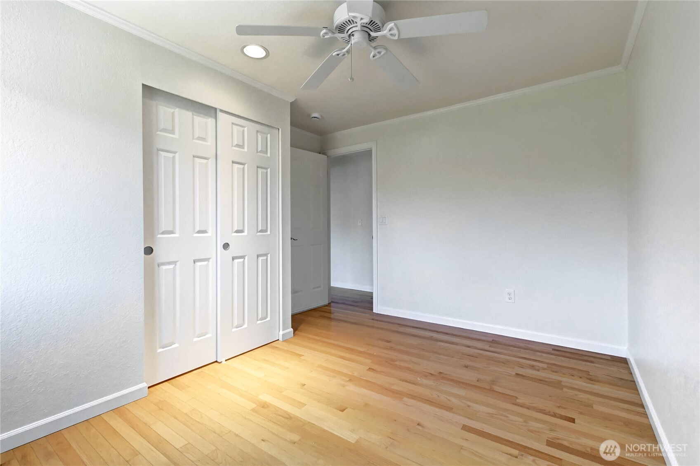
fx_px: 292
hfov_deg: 100.4
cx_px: 350
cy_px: 233
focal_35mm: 15
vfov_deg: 77.3
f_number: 11
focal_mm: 10
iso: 3200
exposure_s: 1/13
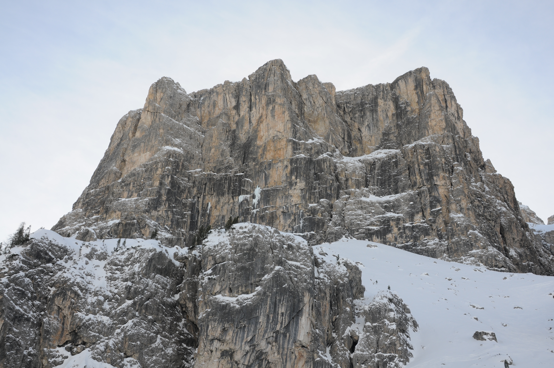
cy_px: 184
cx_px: 277
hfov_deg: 46.4
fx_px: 646
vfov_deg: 31.8
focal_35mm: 42
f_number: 8
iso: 200
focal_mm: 28
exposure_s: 1/250
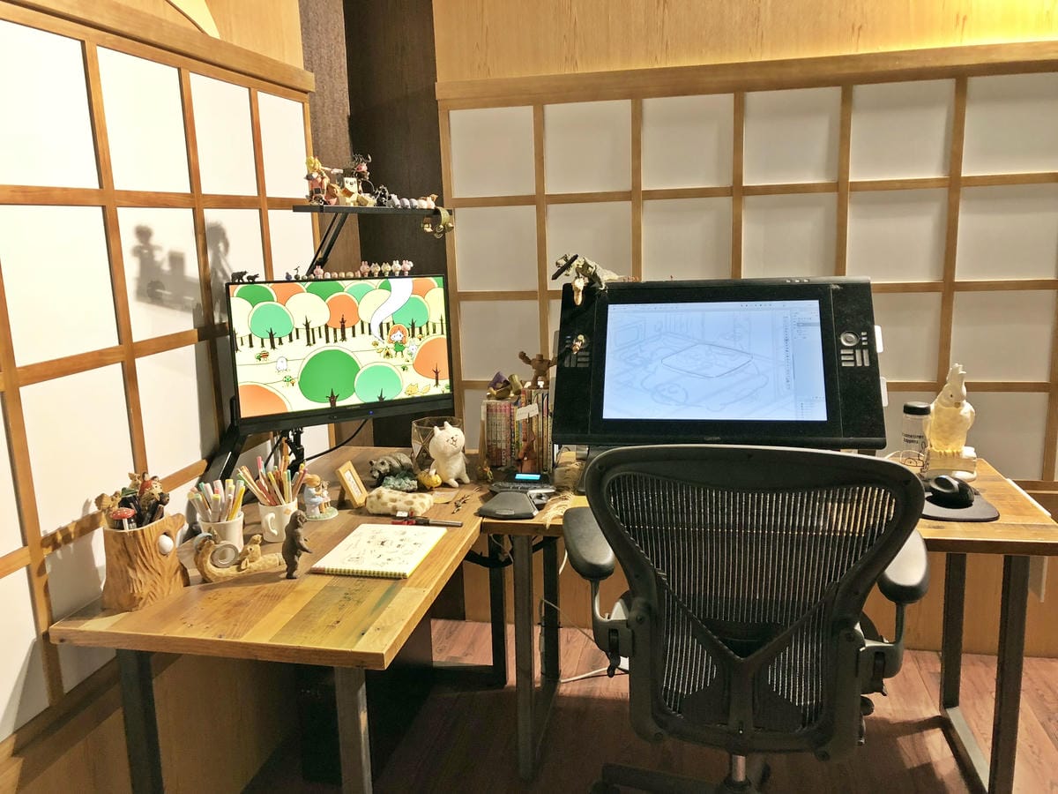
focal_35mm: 28
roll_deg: +1.1
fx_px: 856
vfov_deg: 49.7
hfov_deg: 63.4
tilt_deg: -13.0
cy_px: 397
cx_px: 529
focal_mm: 3.99
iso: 40
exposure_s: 1/15
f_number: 1.8
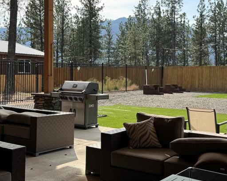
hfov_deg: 39.4
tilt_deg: -4.4
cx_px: 135
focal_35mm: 47
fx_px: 316
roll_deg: -0.8
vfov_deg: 32.1
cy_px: 91
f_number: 1.78
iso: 80
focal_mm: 6.76
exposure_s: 1/2174
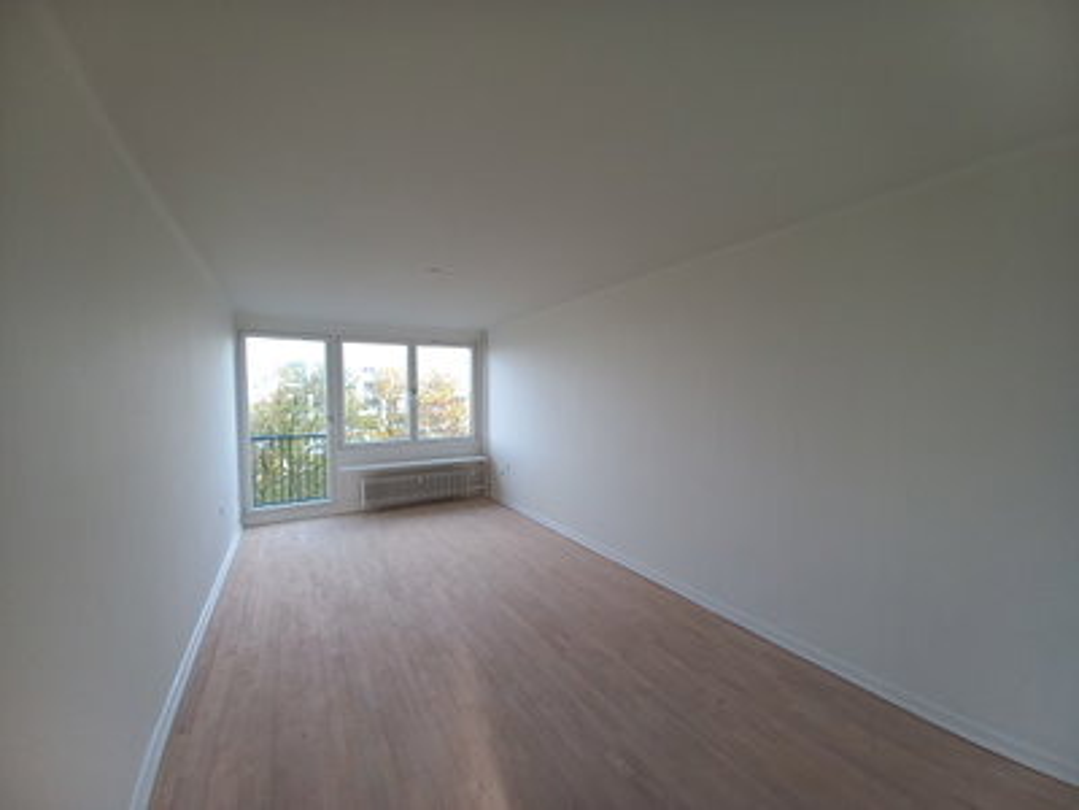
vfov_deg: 89.9
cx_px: 540
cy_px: 405
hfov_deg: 106.2
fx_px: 405
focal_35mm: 13
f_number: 2.2
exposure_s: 1/100
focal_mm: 1.42
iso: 80
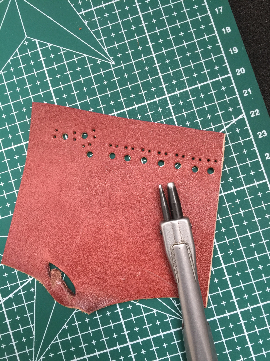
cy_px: 180
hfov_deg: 48.2
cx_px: 135
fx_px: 302
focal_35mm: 29
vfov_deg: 61.7
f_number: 2.2
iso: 40
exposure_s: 1/33
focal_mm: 4.15
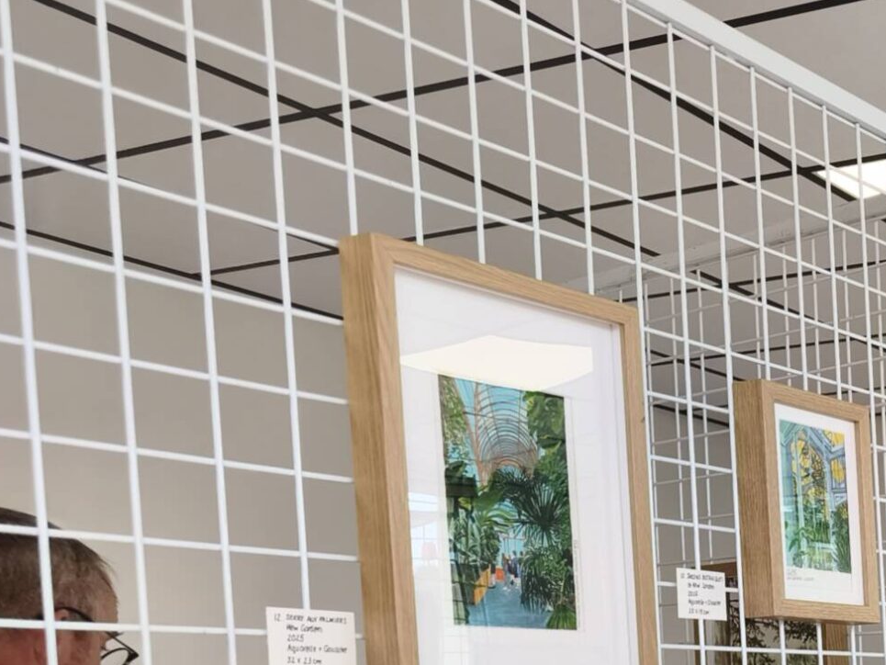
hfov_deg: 26.6
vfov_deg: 22.1
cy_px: 806
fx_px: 1561
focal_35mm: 61
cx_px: 1164
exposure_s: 1/100
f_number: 1.7
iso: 125
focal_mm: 6.06
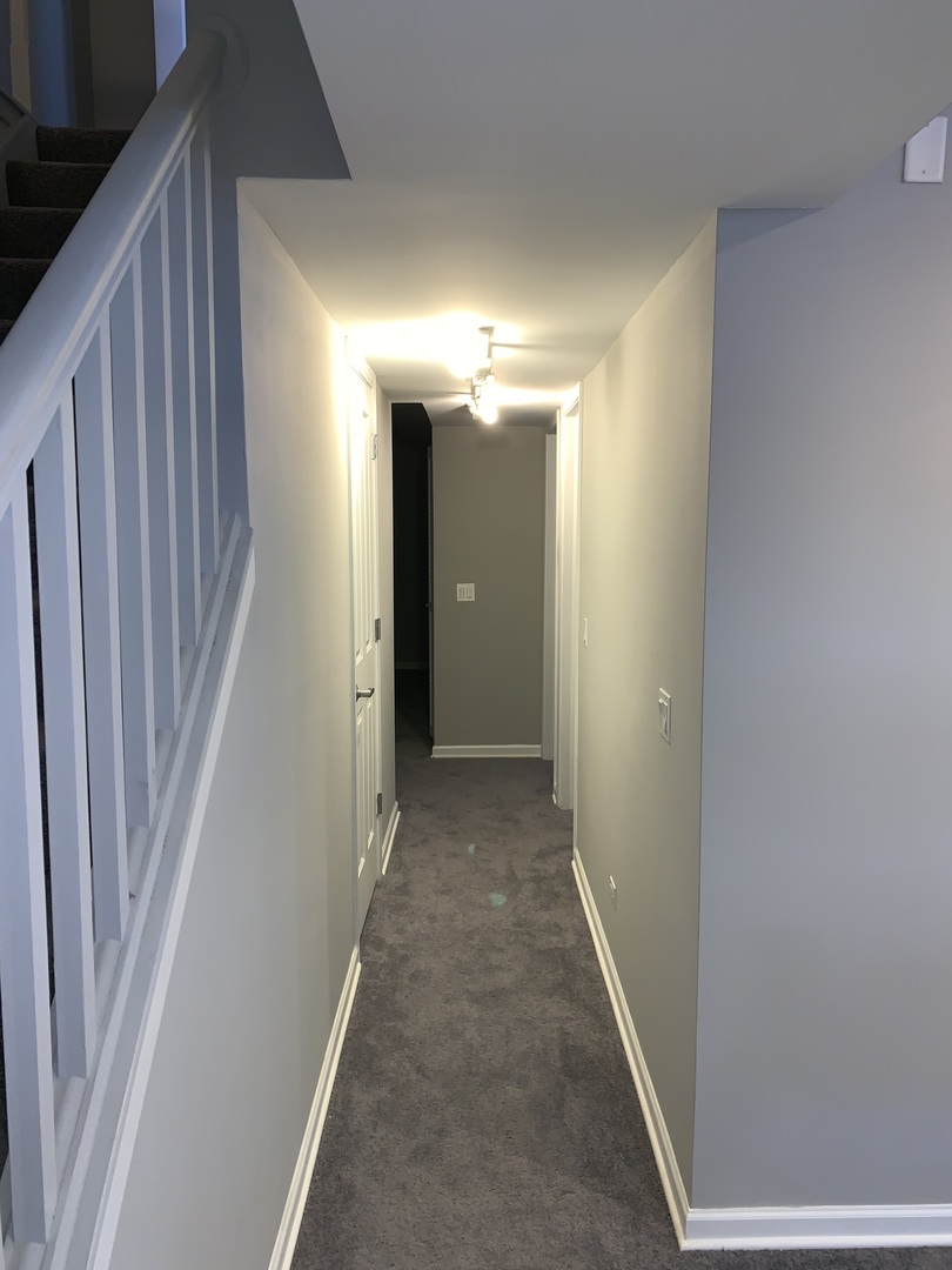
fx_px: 953
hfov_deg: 53.1
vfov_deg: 67.3
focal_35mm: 26
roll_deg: -0.5
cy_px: 635
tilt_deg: -5.7
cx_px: 476
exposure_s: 1/15
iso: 50
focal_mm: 4.25
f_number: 1.8
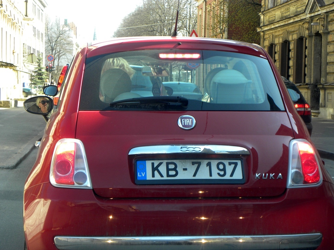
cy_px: 125
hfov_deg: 23.0
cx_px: 167
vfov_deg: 17.4
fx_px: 820
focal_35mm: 85
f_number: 4
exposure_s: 1/70
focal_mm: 15.1
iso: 82
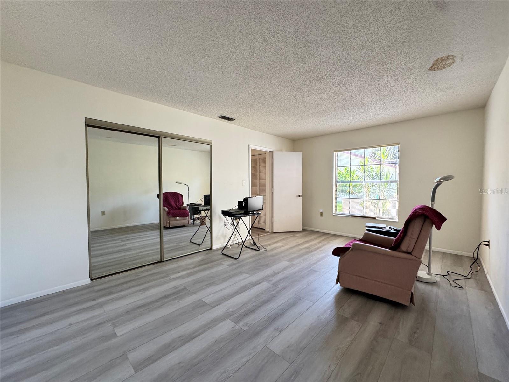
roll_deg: +0.8
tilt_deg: -2.5
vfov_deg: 85.7
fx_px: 206
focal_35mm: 14
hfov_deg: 102.1
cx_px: 254
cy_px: 191
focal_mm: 2.22
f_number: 2.2
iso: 320
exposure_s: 1/99
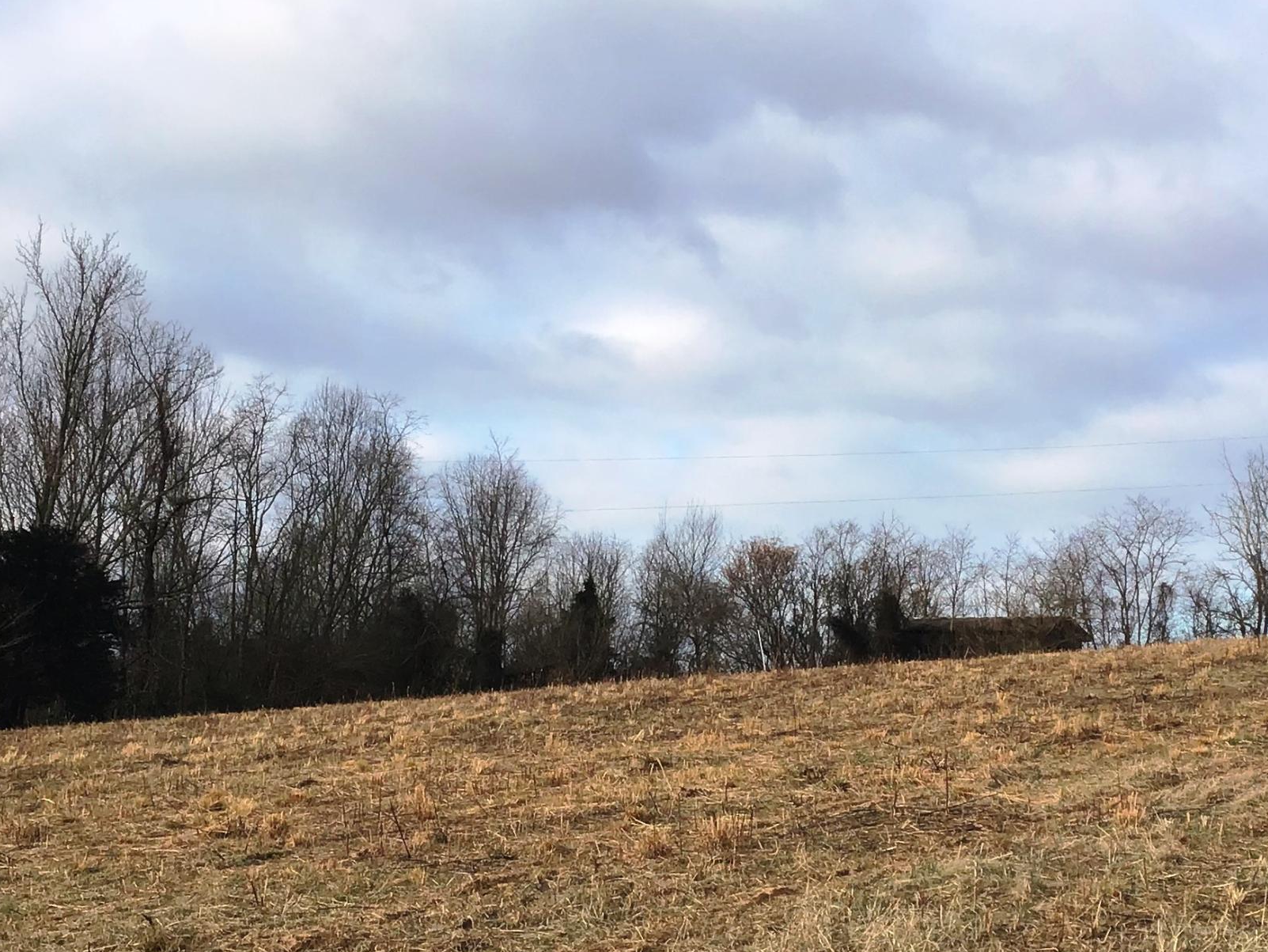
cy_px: 635
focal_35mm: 58
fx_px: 2125
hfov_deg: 33.2
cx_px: 713
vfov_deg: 25.1
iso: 25
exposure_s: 1/617
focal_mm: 3.3
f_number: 2.4
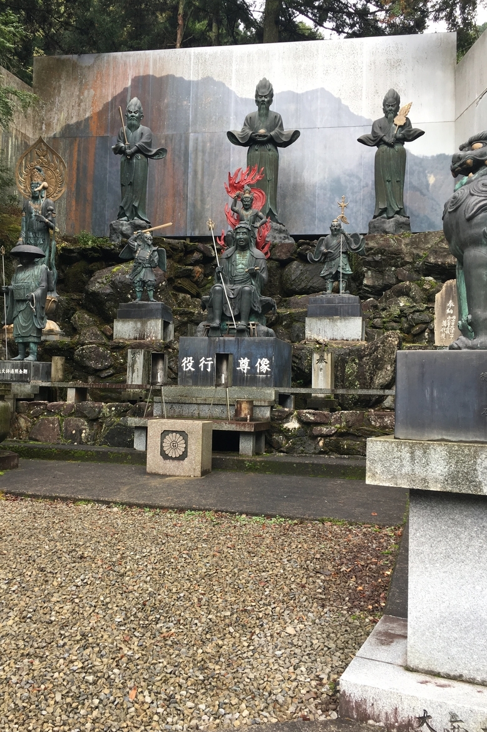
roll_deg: -1.9
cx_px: 217
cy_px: 368
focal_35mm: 31
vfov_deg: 60.3
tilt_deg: +2.4
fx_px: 629
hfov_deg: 42.2
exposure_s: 1/120
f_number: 2.2
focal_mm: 4.15
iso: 32
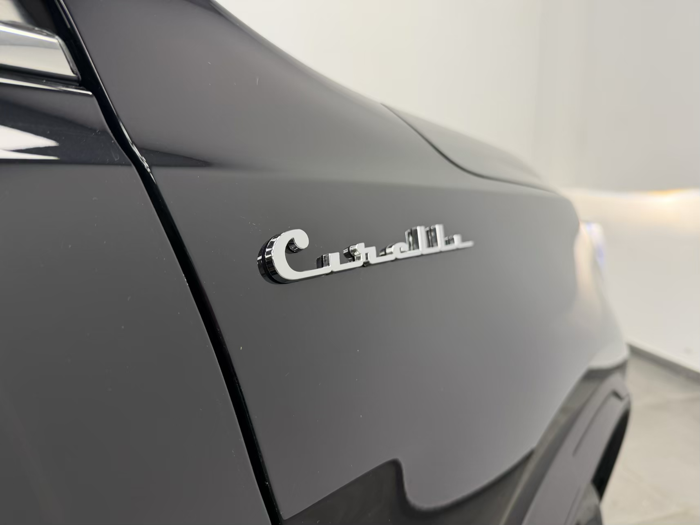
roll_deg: +0.4
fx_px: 485
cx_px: 350
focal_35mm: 24
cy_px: 262
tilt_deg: -13.1
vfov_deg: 56.8
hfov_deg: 71.6
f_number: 1.78
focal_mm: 6.76
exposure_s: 1/100
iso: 125
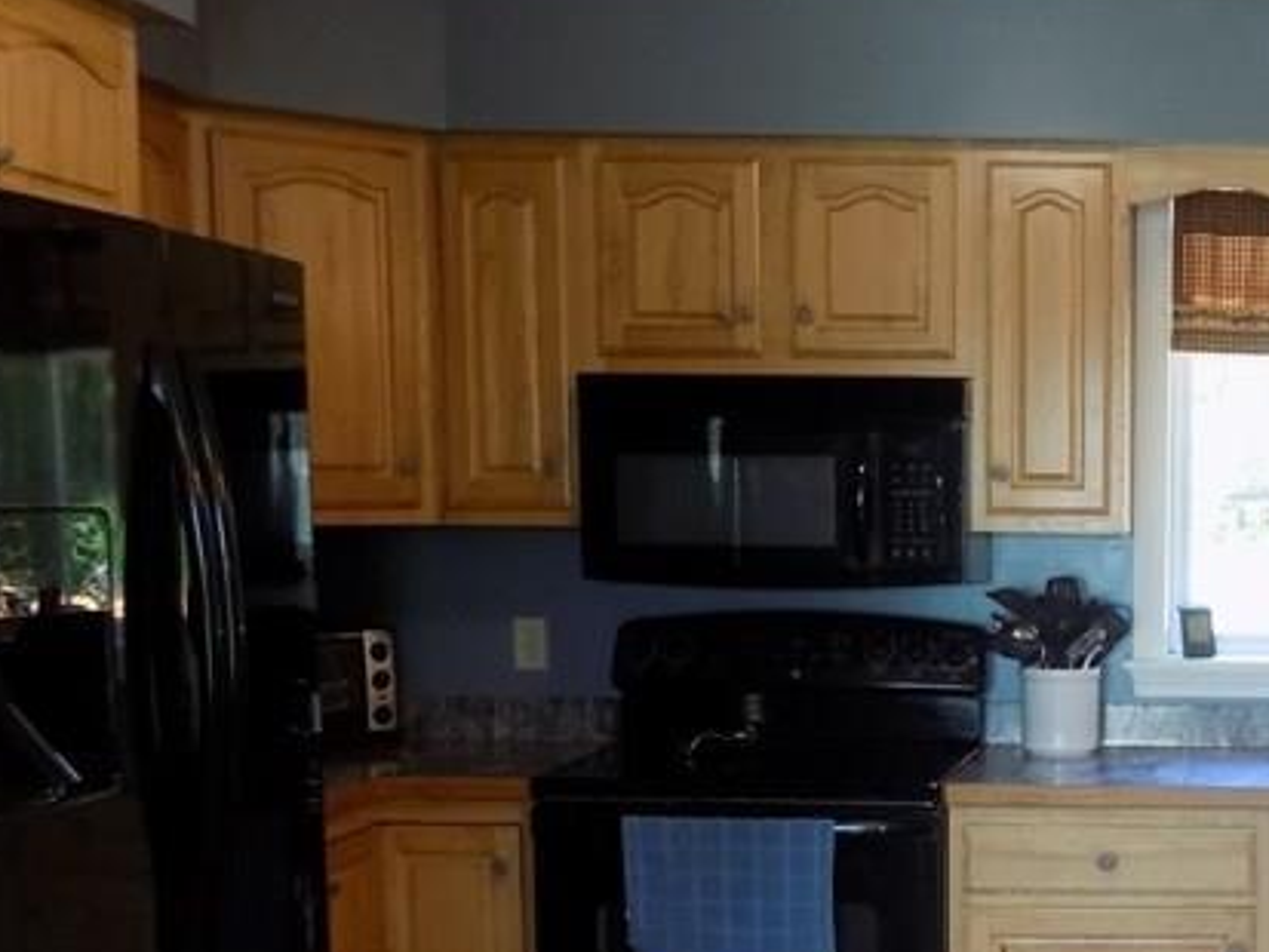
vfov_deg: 25.3
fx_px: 2090
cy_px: 752
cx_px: 1306
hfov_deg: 31.0
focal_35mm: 57
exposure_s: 1/30
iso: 200
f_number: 3.1
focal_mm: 4
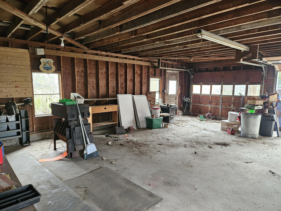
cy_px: 106
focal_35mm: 23
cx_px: 140
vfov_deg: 58.9
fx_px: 187
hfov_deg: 73.9
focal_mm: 5.4
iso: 640
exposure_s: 1/30
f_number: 1.8
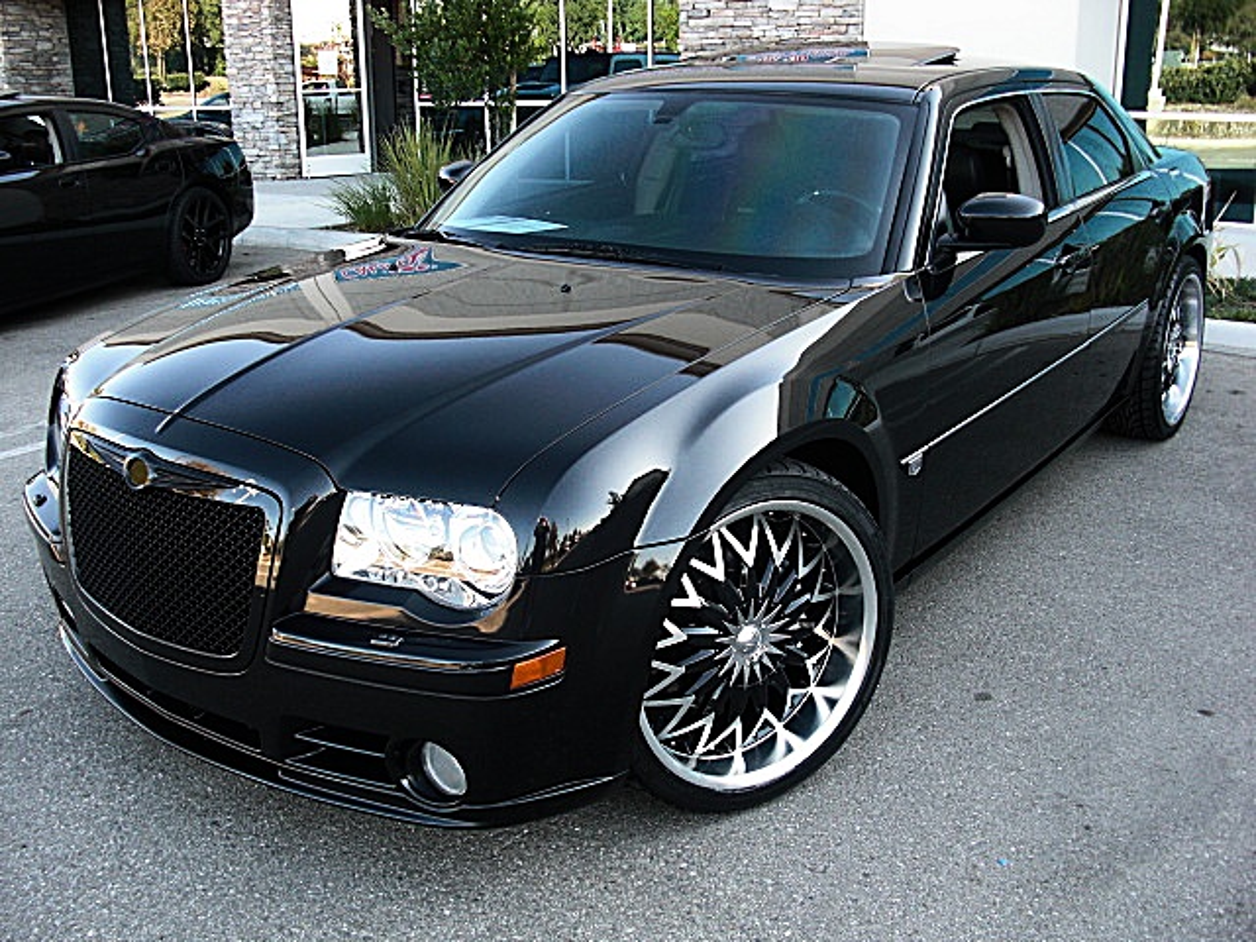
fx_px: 1306
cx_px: 628
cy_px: 471
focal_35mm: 36
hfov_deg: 51.4
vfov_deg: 39.7
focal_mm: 6.3
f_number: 2.8
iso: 100
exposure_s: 1/125
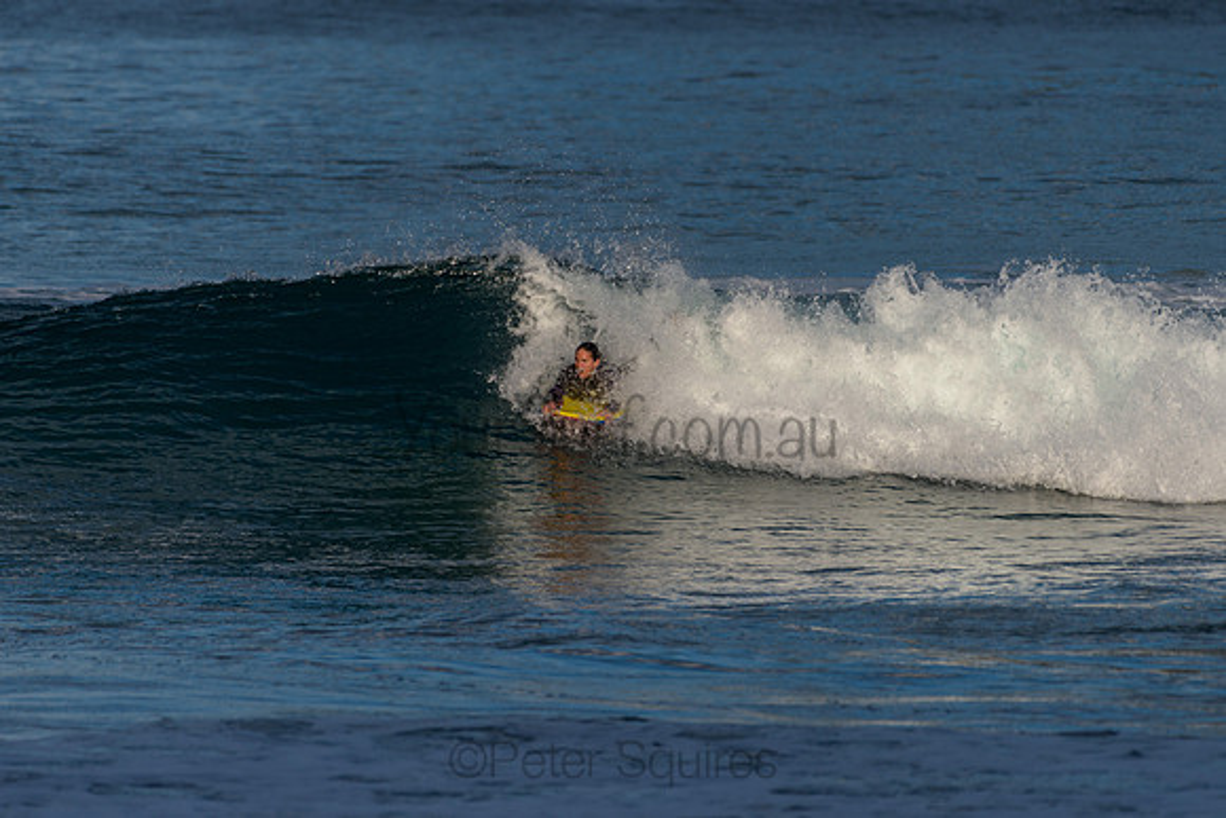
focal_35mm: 613
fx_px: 20890
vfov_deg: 2.2
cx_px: 630
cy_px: 398
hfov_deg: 3.4
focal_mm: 500
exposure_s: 1/2000
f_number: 5.6
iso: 110
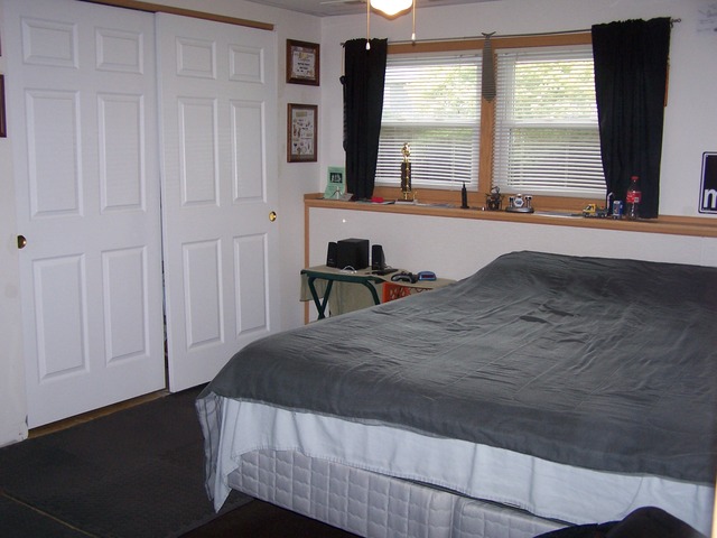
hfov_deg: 49.0
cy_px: 269
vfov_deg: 37.7
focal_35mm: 38
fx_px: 787
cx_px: 358
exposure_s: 1/60
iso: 140
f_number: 2.8
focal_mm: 6.3
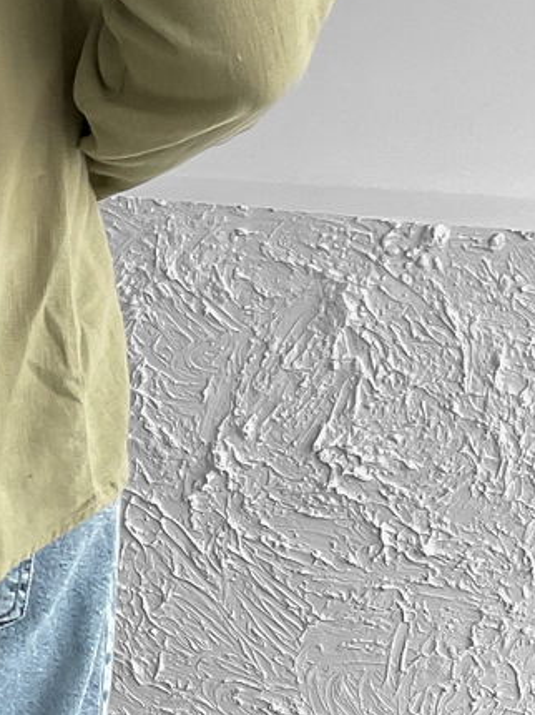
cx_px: -420
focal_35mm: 108
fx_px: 2228
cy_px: 376
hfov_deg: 12.5
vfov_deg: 18.2
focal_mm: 3
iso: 64
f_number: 1.8
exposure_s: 1/115
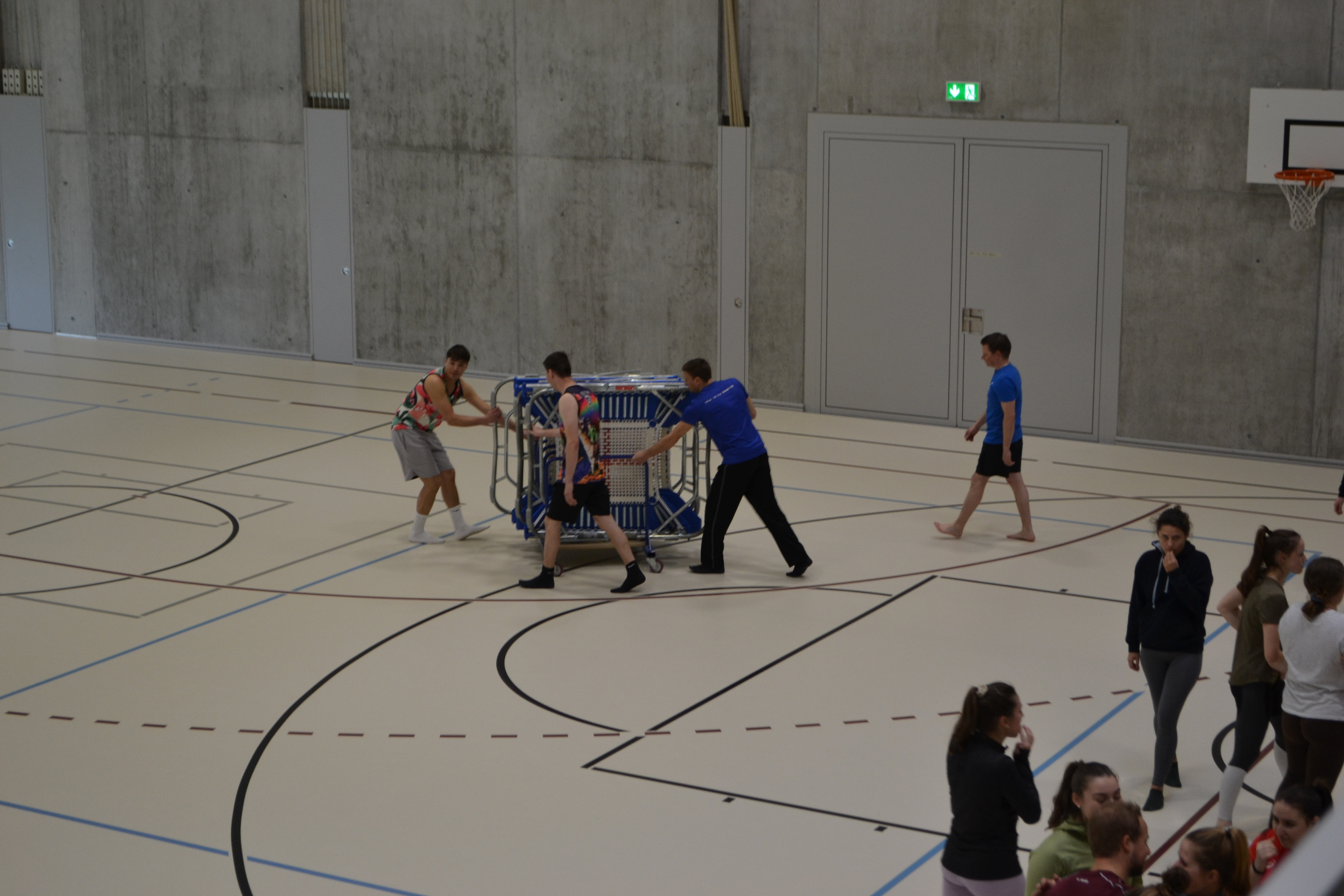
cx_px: 672
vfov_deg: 20.6
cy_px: 448
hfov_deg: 30.5
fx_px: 2464
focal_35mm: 66
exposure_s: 1/100
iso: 400
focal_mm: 44
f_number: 5.3
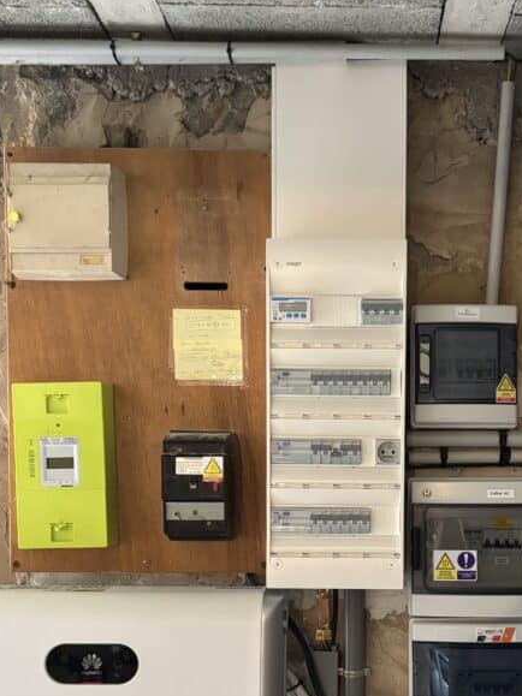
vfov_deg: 40.4
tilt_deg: -3.8
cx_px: 362
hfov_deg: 31.2
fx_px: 925
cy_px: 493
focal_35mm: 46
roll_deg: -0.7
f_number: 1.6
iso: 500
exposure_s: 1/50
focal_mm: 5.96
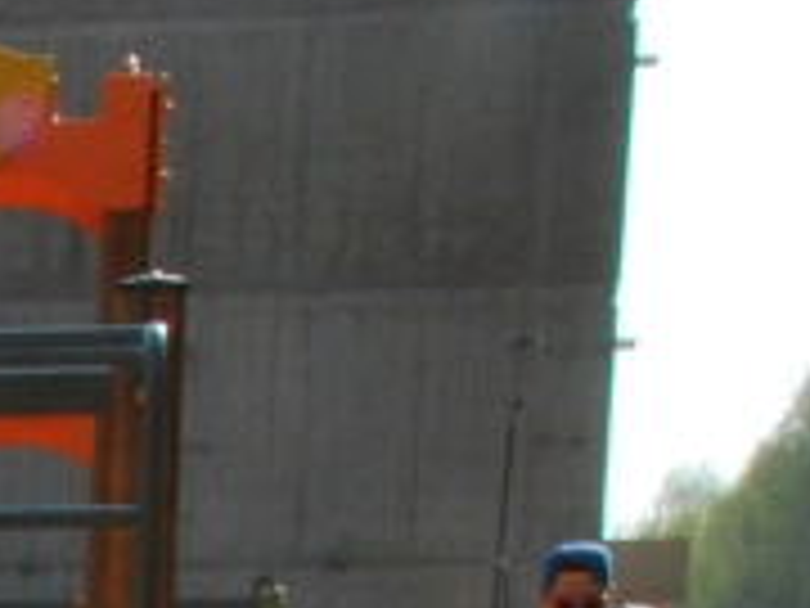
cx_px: -1310
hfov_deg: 8.7
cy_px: 1765
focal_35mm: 202
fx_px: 4732
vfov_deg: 6.7
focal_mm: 21
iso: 400
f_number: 25
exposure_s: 1/80
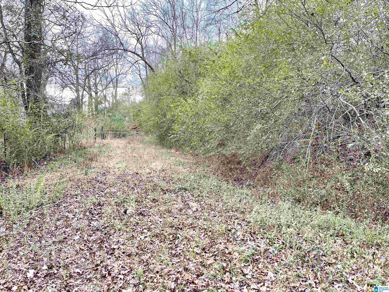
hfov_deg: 69.4
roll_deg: -1.7
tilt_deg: -3.1
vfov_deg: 54.9
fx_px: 281
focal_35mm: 25
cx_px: 194
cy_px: 146
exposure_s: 1/121
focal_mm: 5.1
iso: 50
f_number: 1.6
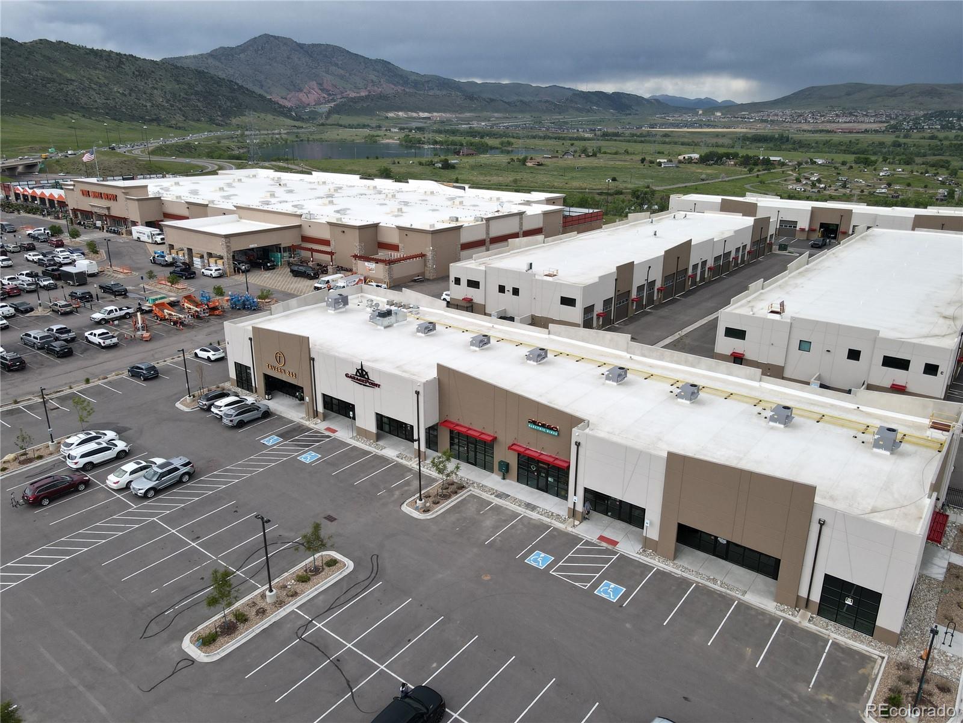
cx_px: 482
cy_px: 362
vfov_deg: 56.8
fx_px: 668
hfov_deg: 71.6
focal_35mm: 24
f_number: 2.8
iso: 100
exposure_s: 1/320
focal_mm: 4.5
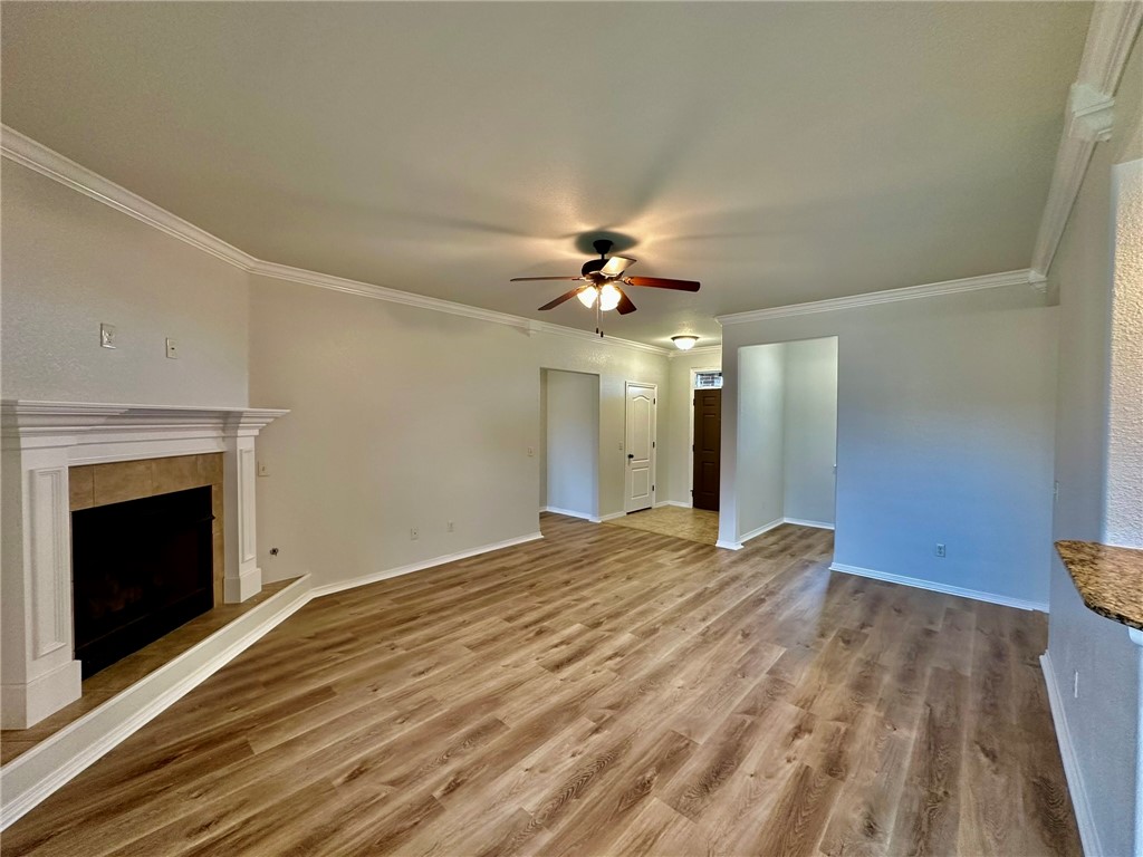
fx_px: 462
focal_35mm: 14
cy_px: 428
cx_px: 572
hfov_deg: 102.1
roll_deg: -0.4
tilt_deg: -1.1
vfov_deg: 85.7
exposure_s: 1/60
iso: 200
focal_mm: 2.22
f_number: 2.2
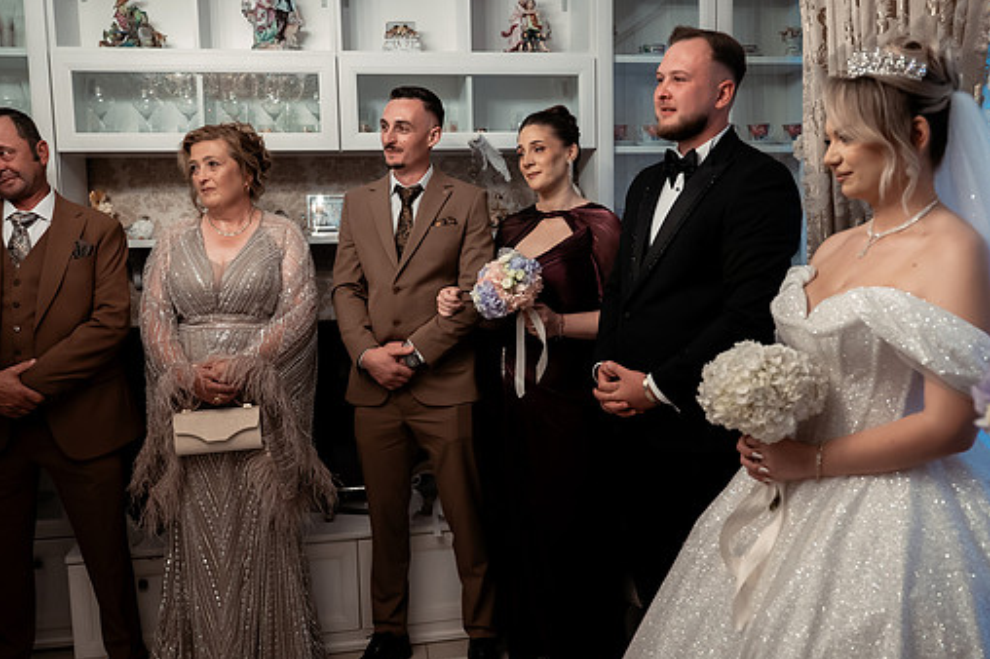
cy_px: 314
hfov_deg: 58.7
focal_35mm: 32
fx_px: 879
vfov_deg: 41.1
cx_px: 524
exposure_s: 1/200
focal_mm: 28
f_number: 3.2
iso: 3200
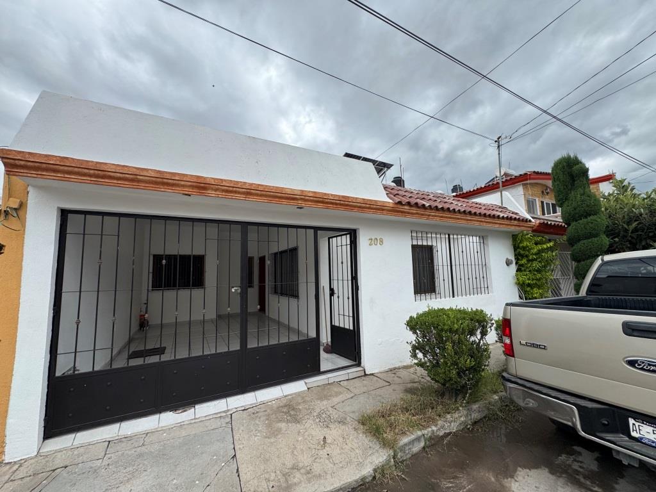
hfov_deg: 102.1
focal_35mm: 14
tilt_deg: +7.1
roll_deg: +0.7
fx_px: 265
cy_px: 246
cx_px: 328
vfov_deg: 85.7
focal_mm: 2.22
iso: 50
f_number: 2.2
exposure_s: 1/1126
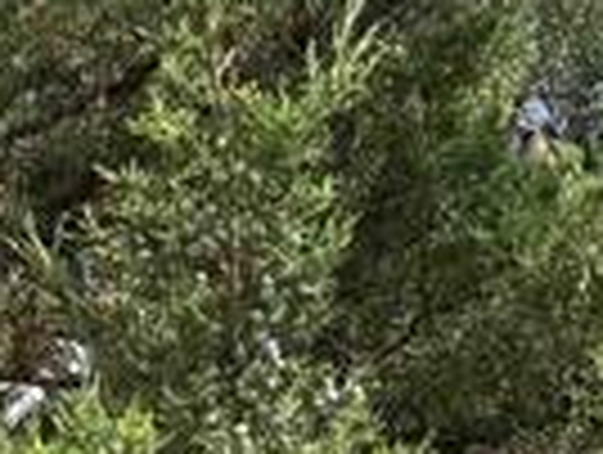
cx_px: -1683
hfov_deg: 7.8
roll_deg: +0.7
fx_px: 3194
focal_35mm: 183
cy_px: 1182
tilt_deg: +4.2
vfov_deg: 7.5
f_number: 1.78
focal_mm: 6.76
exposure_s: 1/2299
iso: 80
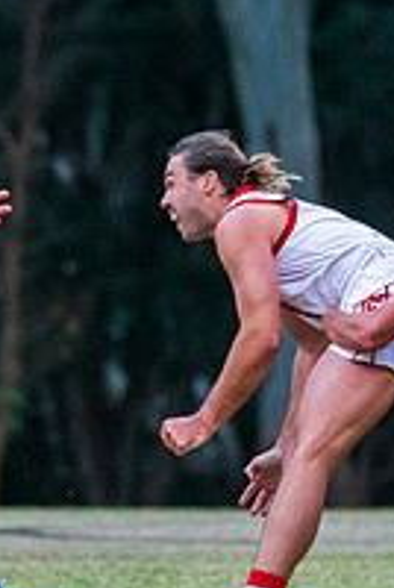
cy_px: 395
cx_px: 301
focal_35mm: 1053
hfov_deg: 1.3
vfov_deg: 2.0
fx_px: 17226
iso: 3200
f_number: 5.6
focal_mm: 320
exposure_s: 1/1000
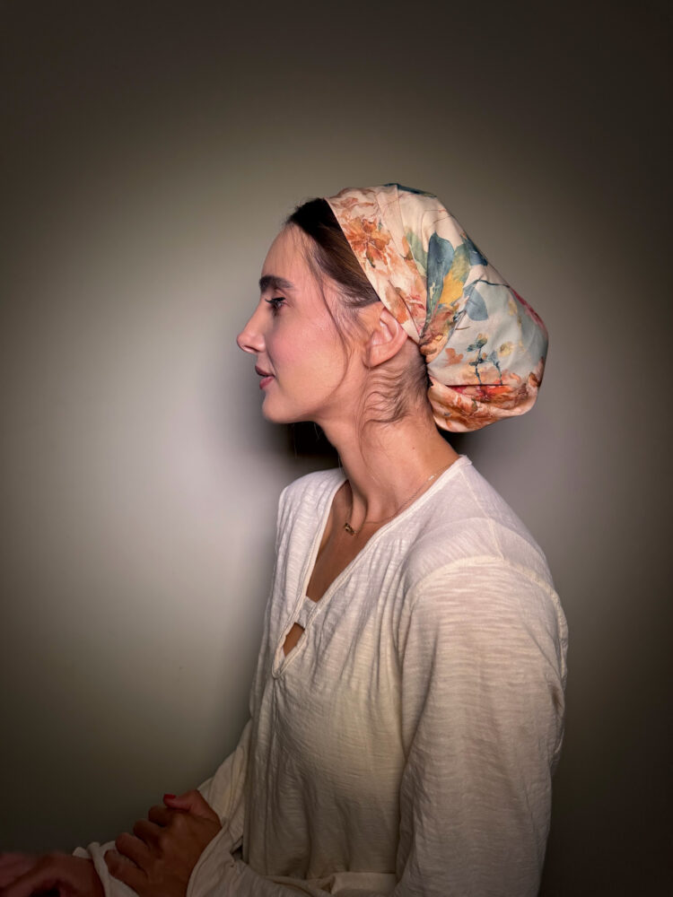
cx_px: 336
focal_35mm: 24
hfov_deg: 56.8
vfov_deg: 71.6
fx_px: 622
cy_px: 448
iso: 80
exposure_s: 1/358
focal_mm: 6.76
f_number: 1.78
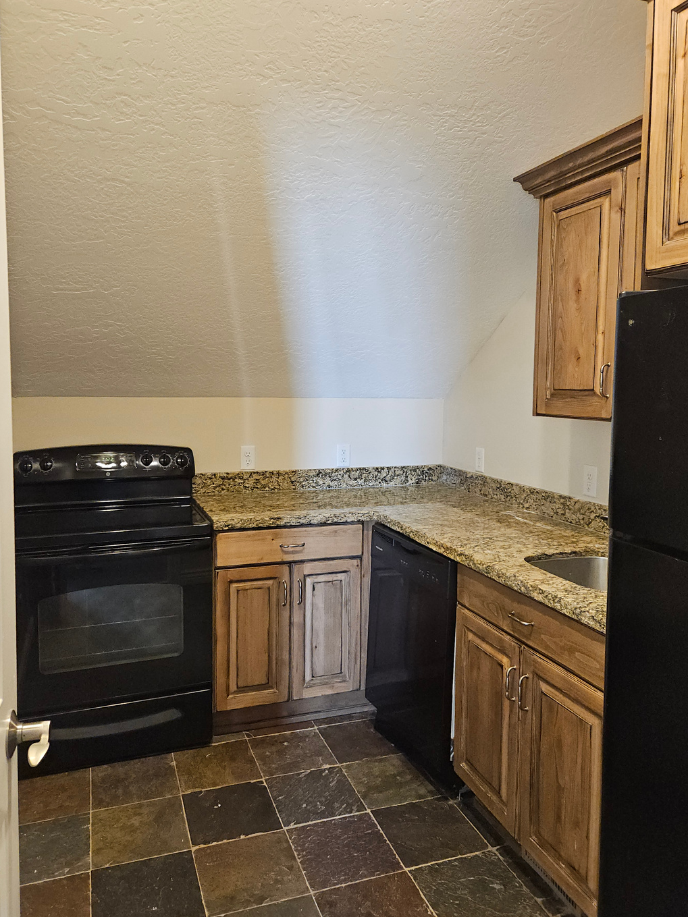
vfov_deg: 67.2
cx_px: 332
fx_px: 689
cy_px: 430
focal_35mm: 26
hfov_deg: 53.0
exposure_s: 1/60
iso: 640
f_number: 1.8
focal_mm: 5.4
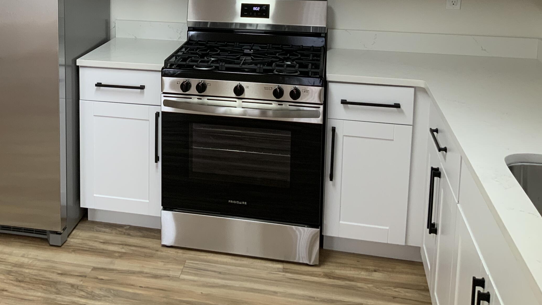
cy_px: 17
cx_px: 171
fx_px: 661
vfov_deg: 25.0
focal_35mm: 46
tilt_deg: -9.9
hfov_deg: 43.8
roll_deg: +0.1
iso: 50
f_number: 1.8
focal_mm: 3
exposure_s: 1/60
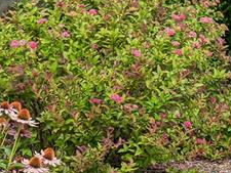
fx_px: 1275
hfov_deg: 9.8
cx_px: 426
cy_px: -58
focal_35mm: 191
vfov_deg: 7.7
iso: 100
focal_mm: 31
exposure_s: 1/80
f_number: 8
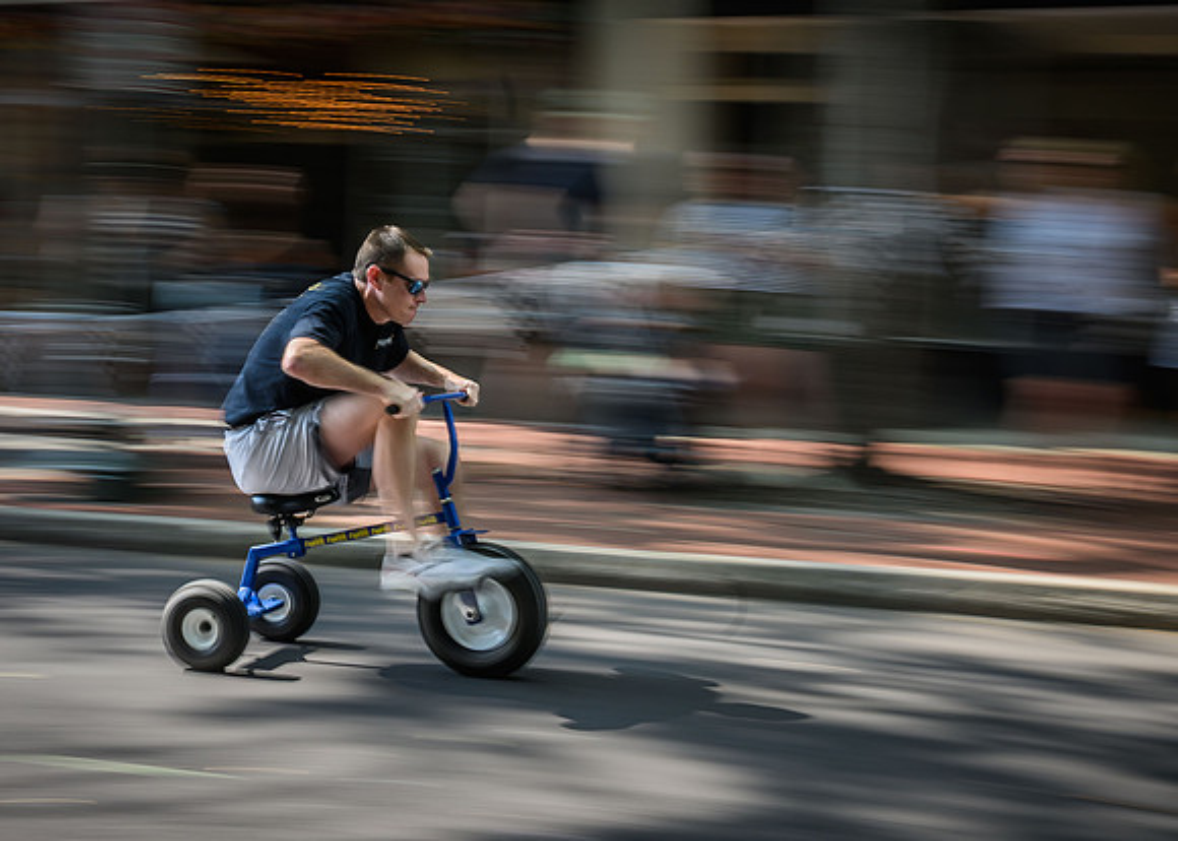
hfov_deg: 33.9
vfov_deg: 24.8
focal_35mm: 57
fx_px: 1908
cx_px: 369
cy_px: 463
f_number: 14
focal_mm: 29
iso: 80
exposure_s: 1/13
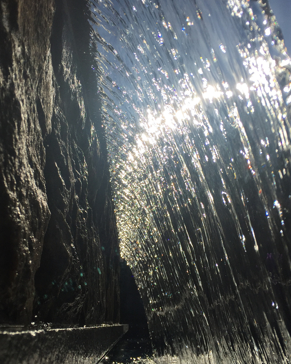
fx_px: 431
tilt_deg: +17.0
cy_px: 187
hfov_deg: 37.3
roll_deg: -0.6
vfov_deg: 45.8
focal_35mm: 40
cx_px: 143
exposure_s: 1/20000
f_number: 2.2
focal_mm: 4.15
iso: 32
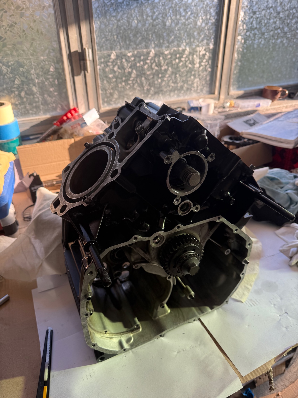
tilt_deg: -32.0
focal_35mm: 24
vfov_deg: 71.6
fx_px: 275
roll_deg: +1.7
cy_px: 199
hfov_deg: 56.8
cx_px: 149
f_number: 1.78
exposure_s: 1/248
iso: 64
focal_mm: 6.76
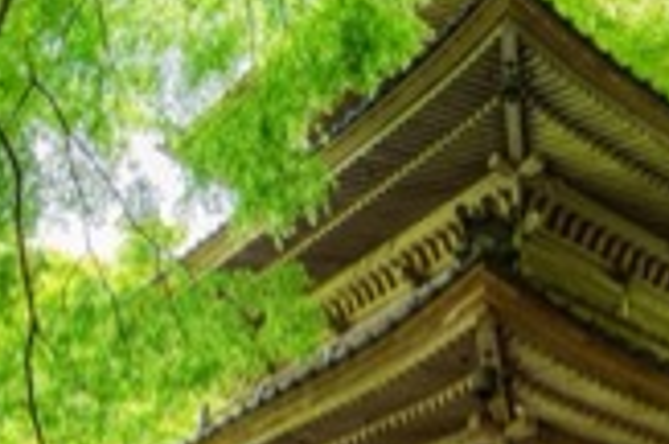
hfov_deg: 33.7
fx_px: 1094
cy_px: 374
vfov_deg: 22.5
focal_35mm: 59
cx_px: 451
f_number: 9
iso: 100
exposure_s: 1/25
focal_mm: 20
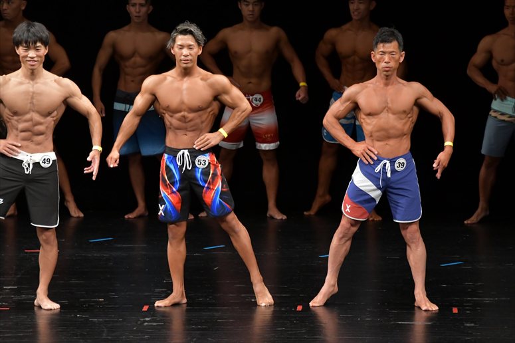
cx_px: 258
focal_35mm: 285
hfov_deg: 7.2
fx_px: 4075
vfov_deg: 4.8
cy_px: 172
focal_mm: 190
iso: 3200
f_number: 5.6
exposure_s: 1/400
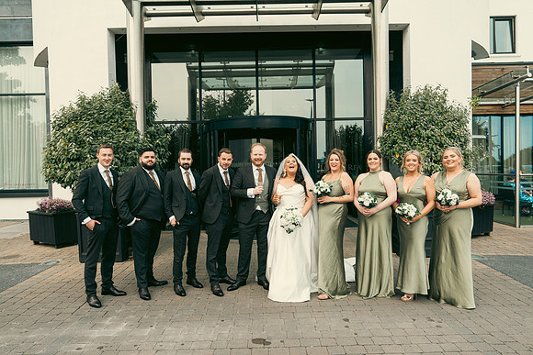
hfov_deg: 73.7
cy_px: 178
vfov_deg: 53.2
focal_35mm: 24
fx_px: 355
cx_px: 266
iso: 125
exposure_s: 1/250
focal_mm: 24
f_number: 5
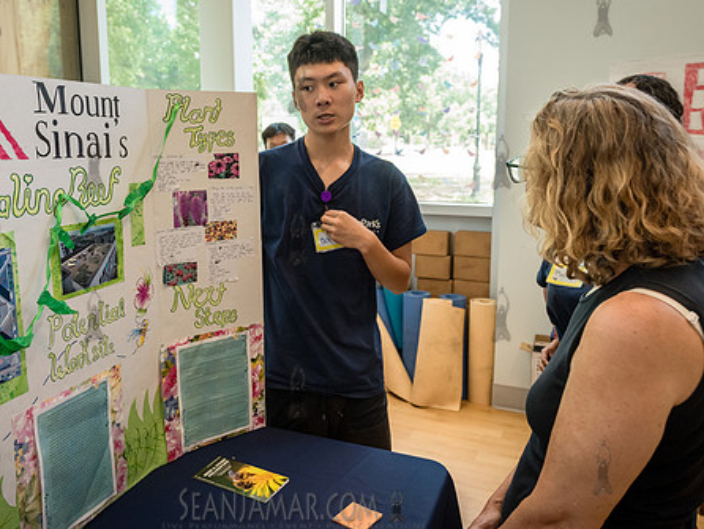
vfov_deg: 46.8
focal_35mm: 30
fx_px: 610
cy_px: 238
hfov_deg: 59.6
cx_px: 297
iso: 2500
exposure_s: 1/400
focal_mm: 24
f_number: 4
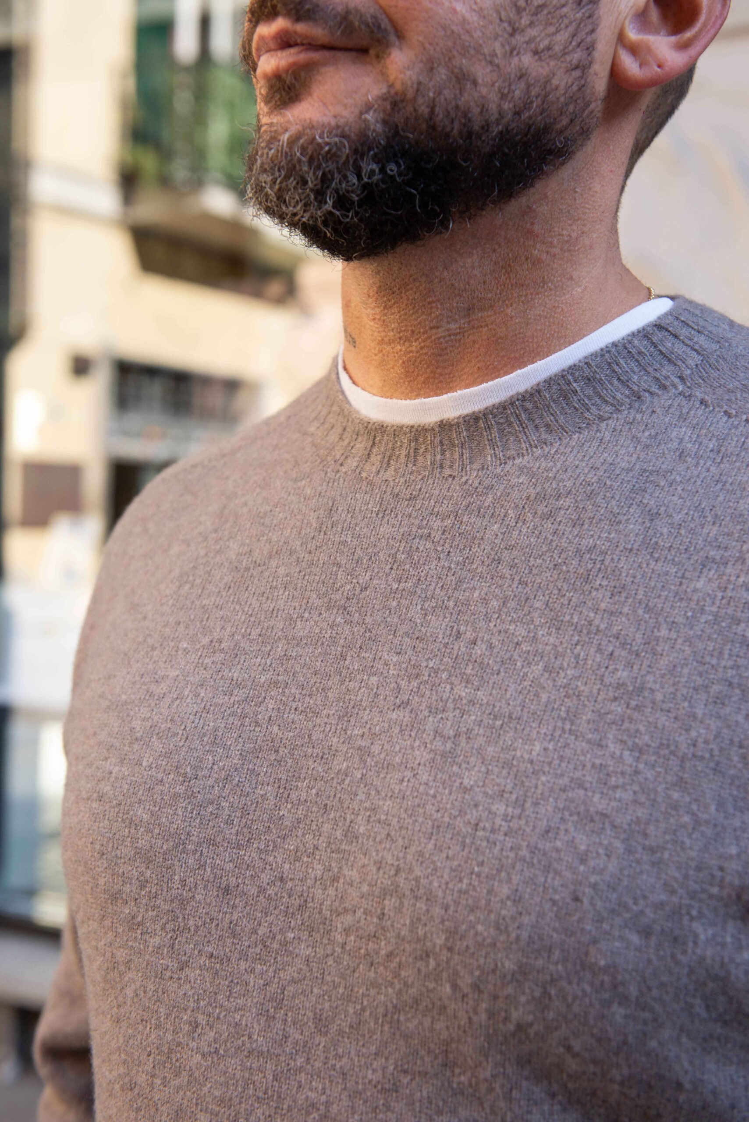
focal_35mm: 50
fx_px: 1559
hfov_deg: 27.0
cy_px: 561
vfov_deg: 39.6
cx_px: 374
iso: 500
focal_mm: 50
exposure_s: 1/200
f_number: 5.6
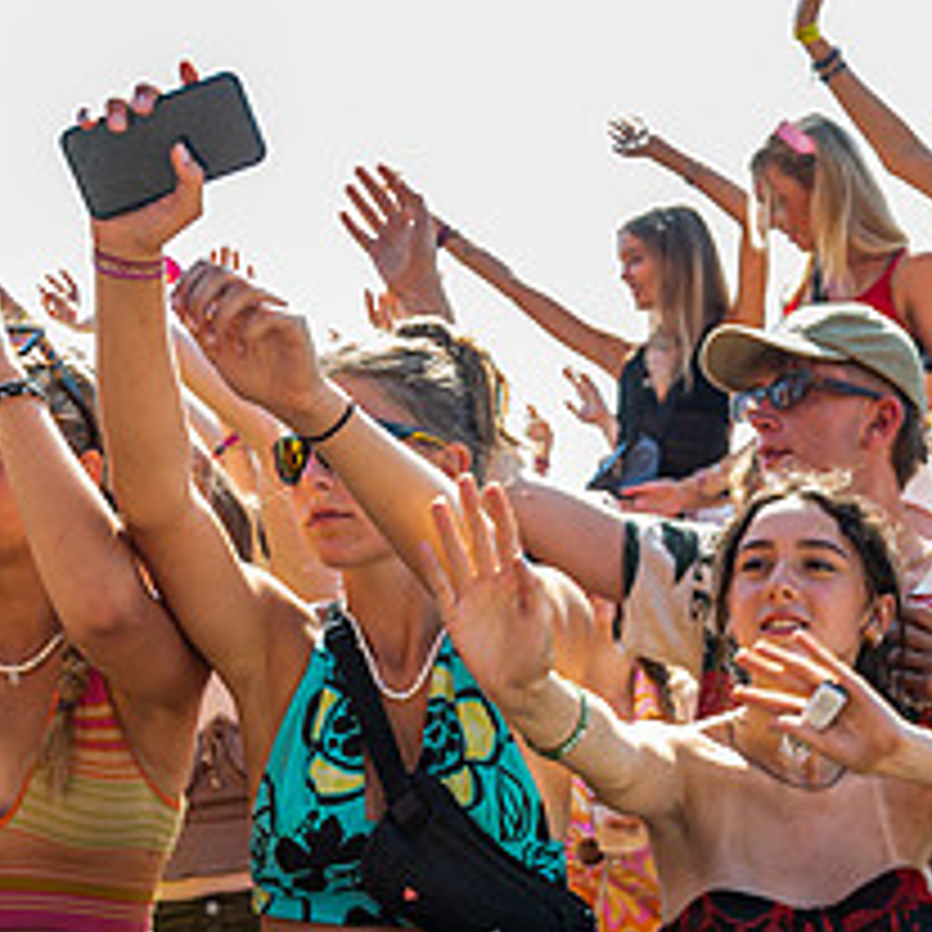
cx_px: 473
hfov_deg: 25.0
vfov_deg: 25.0
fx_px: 2102
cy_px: 504
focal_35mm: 69
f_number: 4.5
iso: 250
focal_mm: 29
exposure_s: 1/250
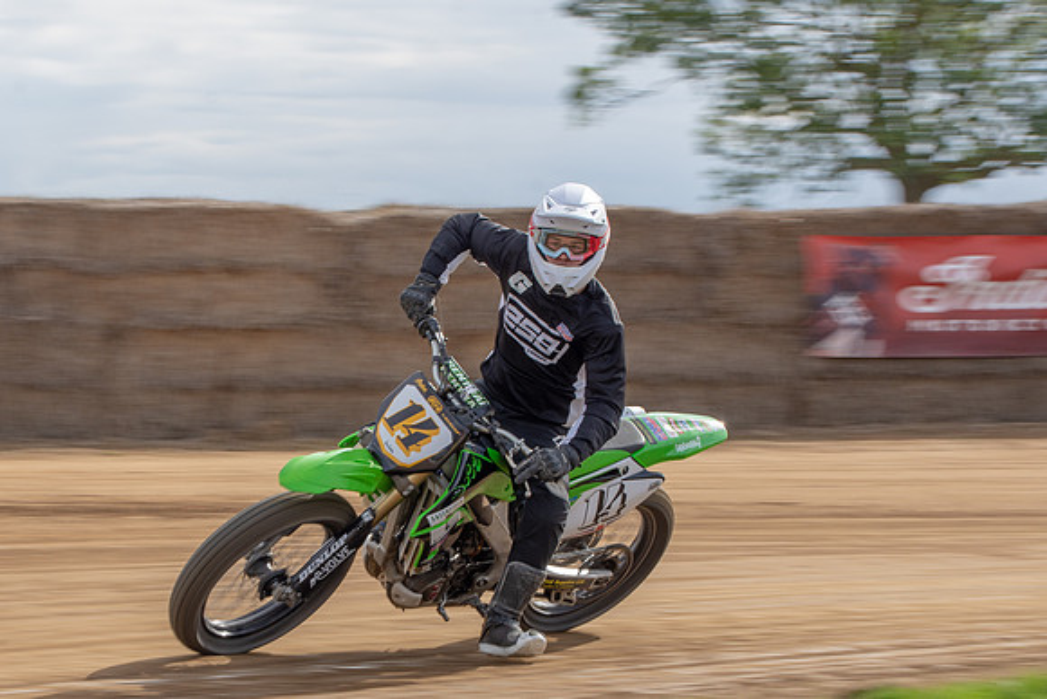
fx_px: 4945
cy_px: 439
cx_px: 338
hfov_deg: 12.1
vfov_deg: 8.1
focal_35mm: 170
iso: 100
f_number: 13
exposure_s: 1/100
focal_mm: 82
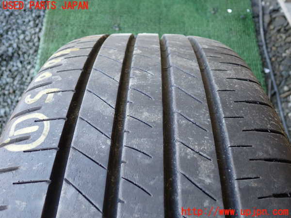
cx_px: 146
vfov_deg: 46.8
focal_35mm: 30
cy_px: 109
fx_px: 252
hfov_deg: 60.0
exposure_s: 1/60
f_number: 2.3
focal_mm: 5.4
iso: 200
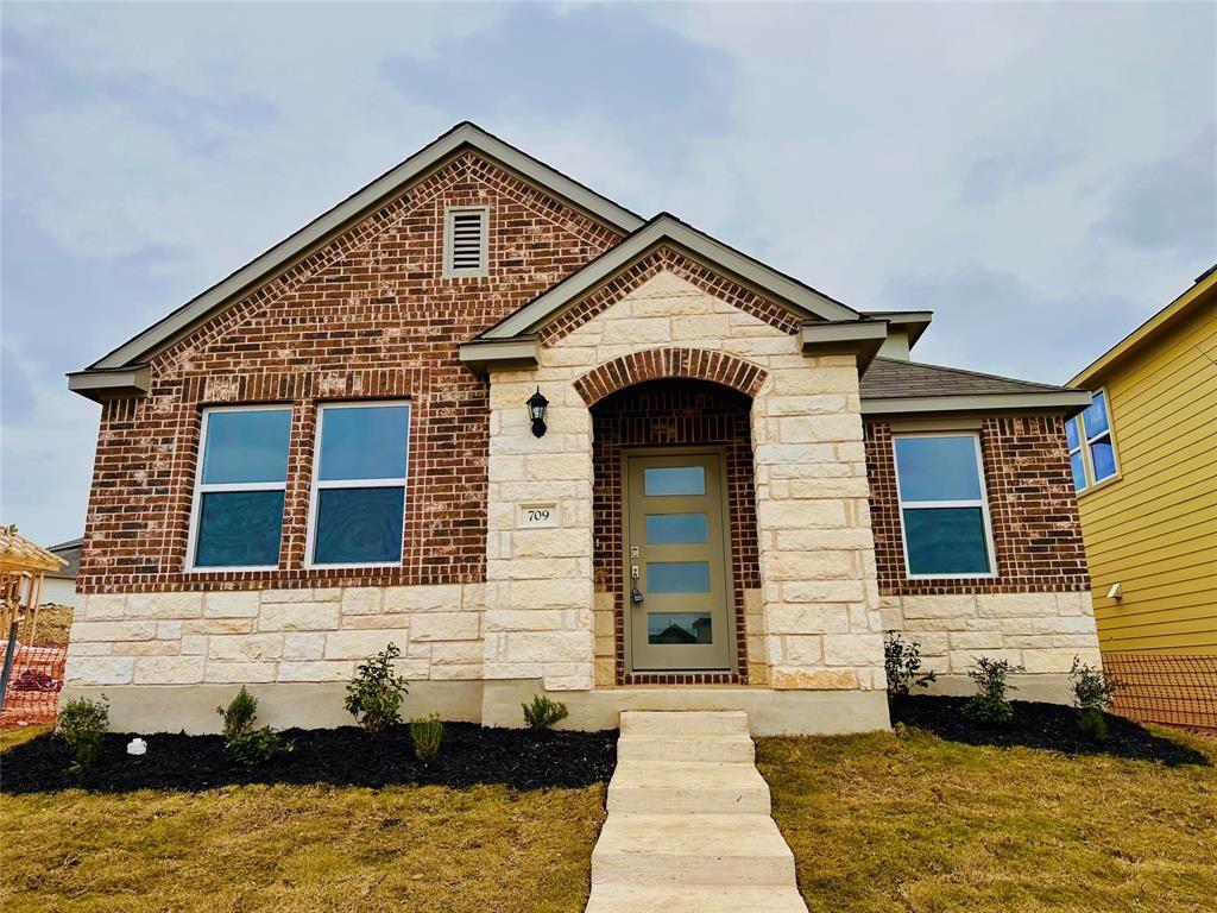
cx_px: 608
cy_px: 456
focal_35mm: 24
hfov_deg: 71.6
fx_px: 844
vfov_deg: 56.8
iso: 80
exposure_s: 1/2299
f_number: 1.78
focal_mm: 6.86
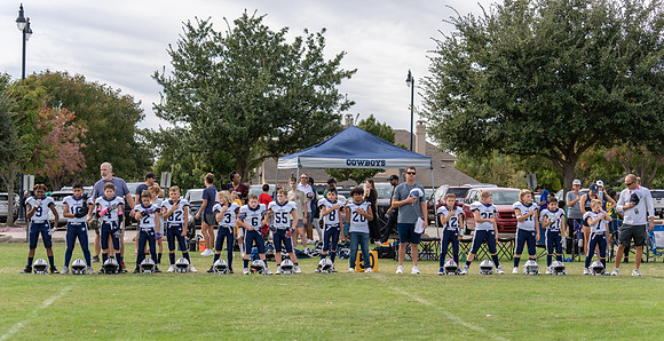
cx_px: 332
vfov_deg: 15.0
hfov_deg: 28.7
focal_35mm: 75
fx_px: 1296
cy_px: 219
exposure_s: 1/640
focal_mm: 70
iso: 160
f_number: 4
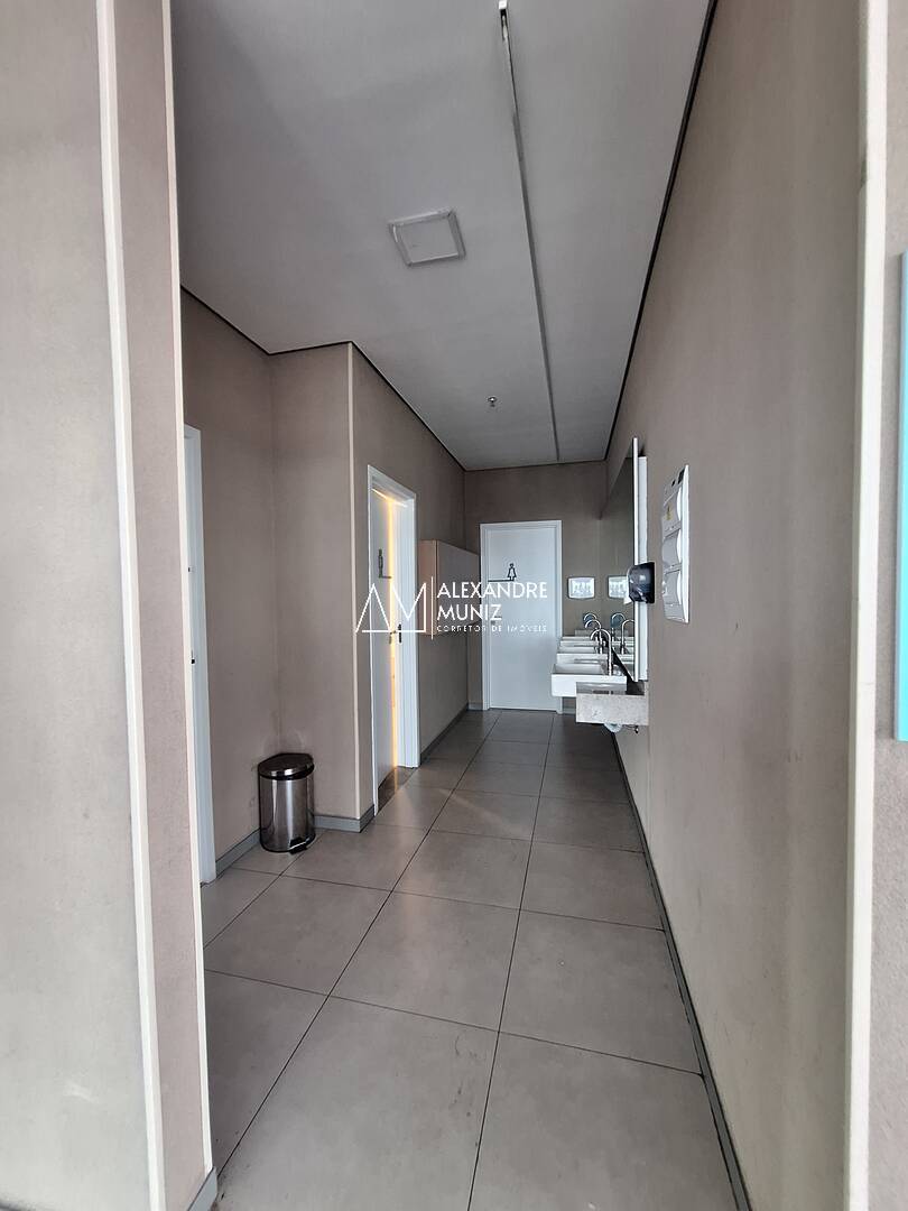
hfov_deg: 89.9
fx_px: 455
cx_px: 454
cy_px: 606
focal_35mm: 13
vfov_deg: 106.2
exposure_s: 1/24
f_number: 2.2
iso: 160
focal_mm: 1.74
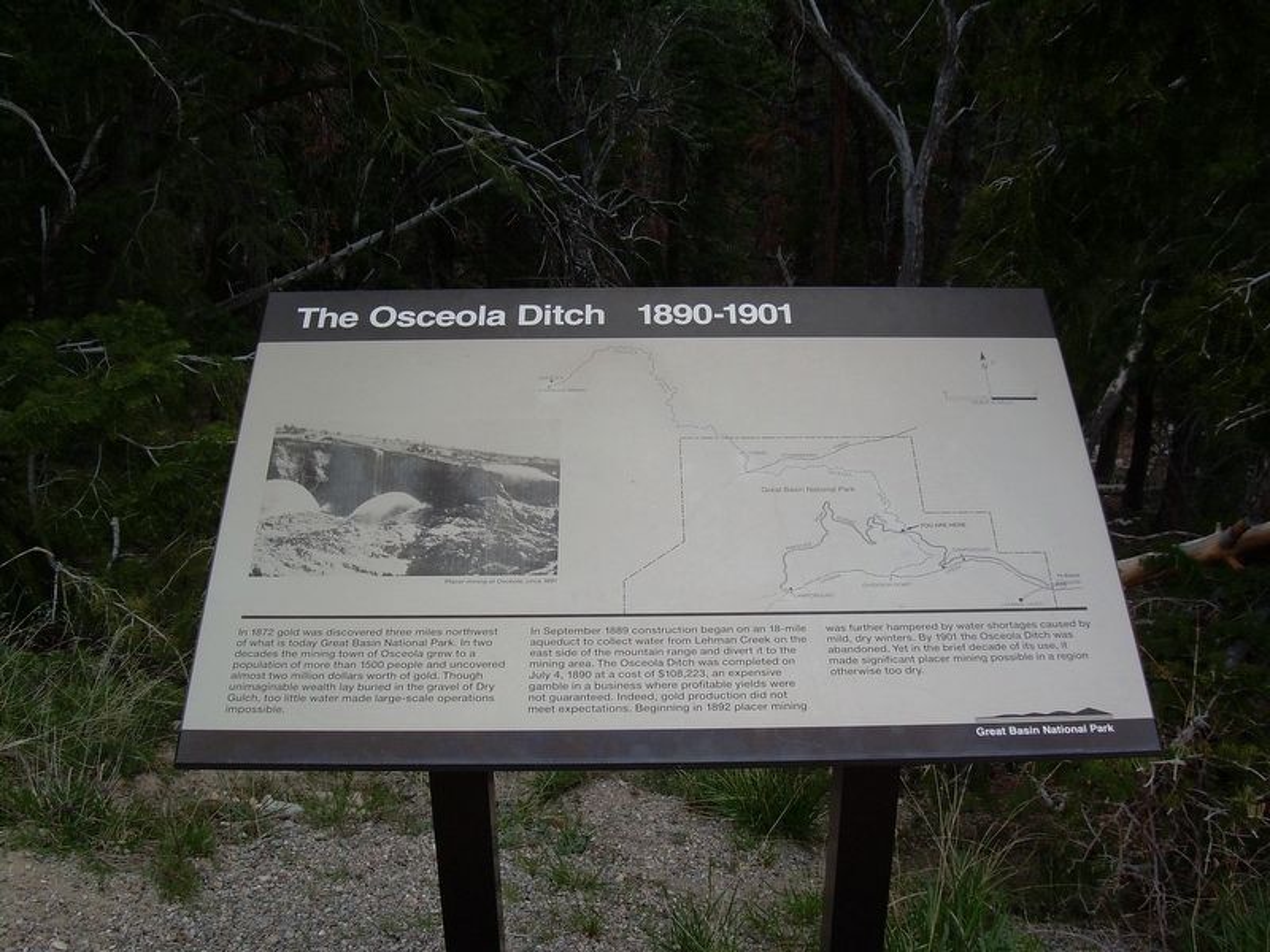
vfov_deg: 37.7
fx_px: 1394
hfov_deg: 49.0
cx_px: 635
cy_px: 476
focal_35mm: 38
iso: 50
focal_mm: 6.3
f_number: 4.6
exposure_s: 1/273
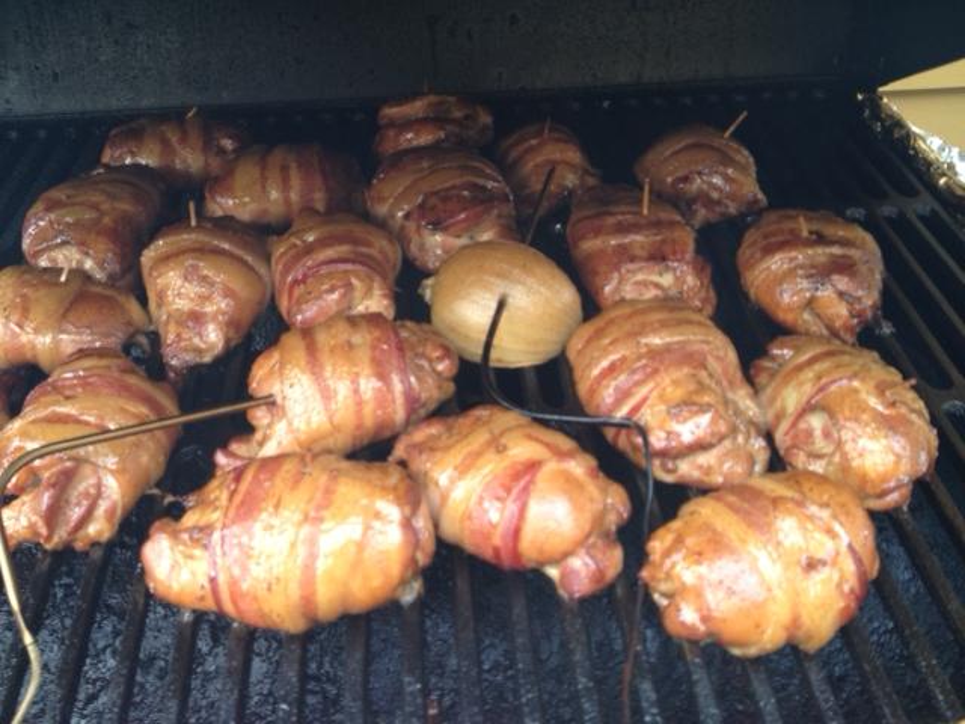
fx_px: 976
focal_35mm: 35
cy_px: 362
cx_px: 482
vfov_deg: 40.7
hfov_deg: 52.6
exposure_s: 1/60
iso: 64
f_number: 2.4
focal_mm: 4.28
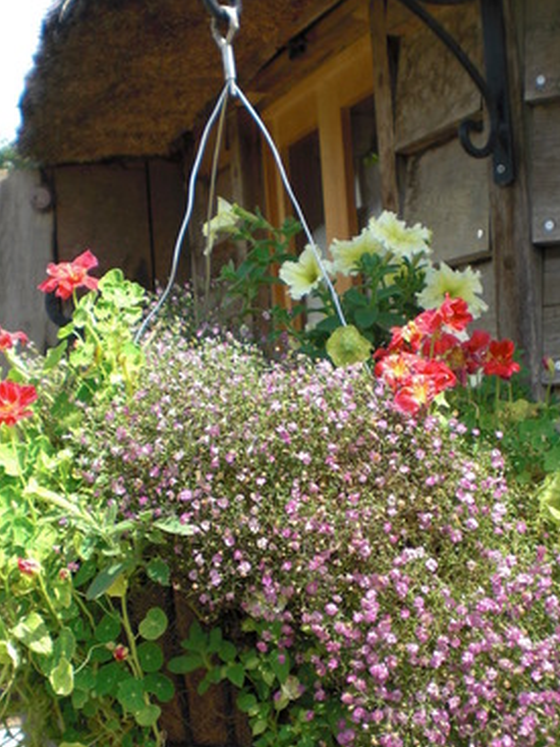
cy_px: 452
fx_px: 1252
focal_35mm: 58
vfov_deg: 33.1
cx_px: 263
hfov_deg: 25.2
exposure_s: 1/400
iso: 64
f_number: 3.1
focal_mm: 6.3
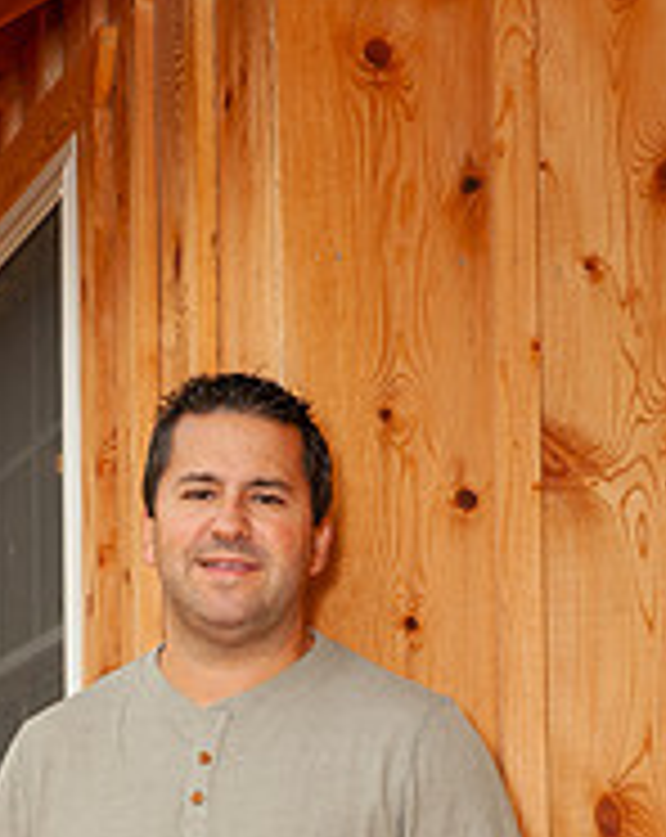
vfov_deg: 13.5
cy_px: 846
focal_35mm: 141
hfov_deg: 10.9
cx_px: 196
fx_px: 3486
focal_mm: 62
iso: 500
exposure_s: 1/160
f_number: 6.3
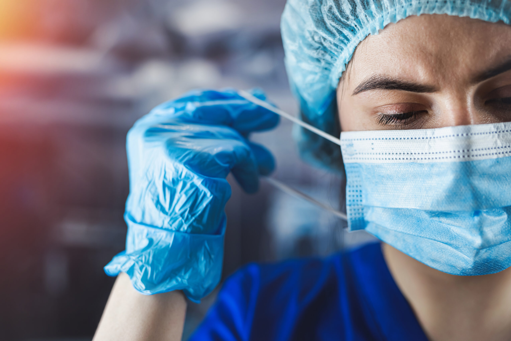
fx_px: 710
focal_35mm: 50
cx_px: 256
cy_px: 170
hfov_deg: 39.6
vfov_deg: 27.0
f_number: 2.2
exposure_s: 1/200
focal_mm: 50
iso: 320
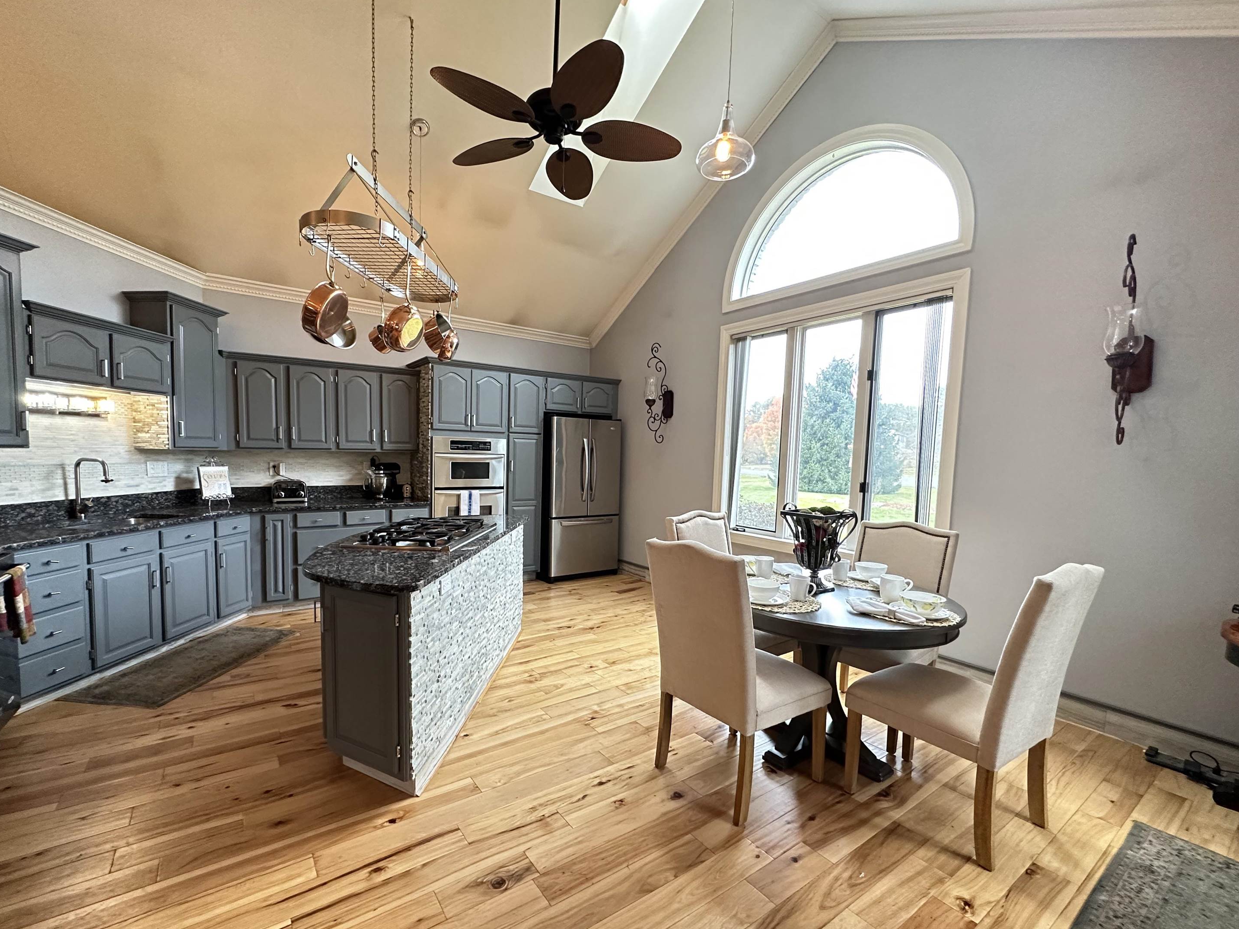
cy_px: 494
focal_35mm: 15
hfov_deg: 98.0
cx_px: 578
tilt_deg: -4.7
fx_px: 537
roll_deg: -1.6
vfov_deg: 81.6
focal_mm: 2.22
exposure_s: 1/60
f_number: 2.2
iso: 500
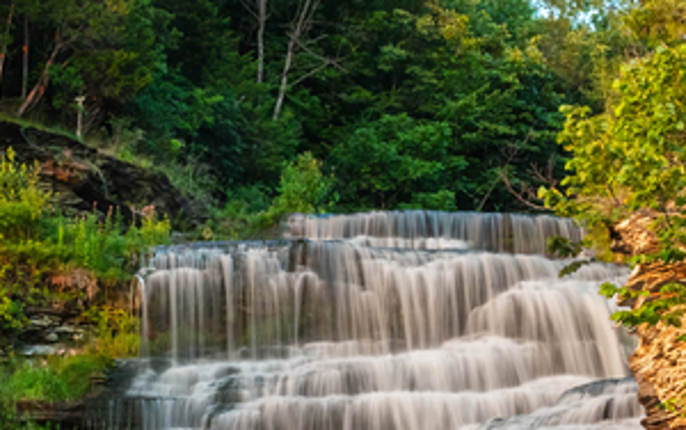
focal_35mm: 110
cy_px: 371
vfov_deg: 11.9
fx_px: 2058
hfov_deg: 18.9
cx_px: 220
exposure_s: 1/3
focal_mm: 36
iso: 800
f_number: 22
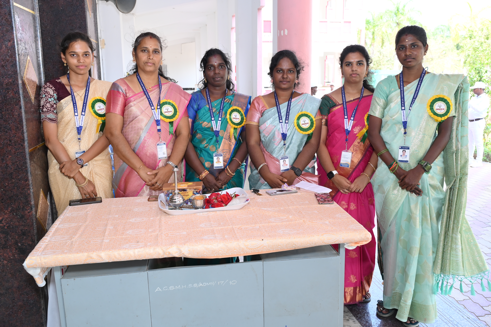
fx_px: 436
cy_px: 164
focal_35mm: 32
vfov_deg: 41.1
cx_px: 246
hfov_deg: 58.7
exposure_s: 1/125
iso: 500
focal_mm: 32
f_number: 6.3
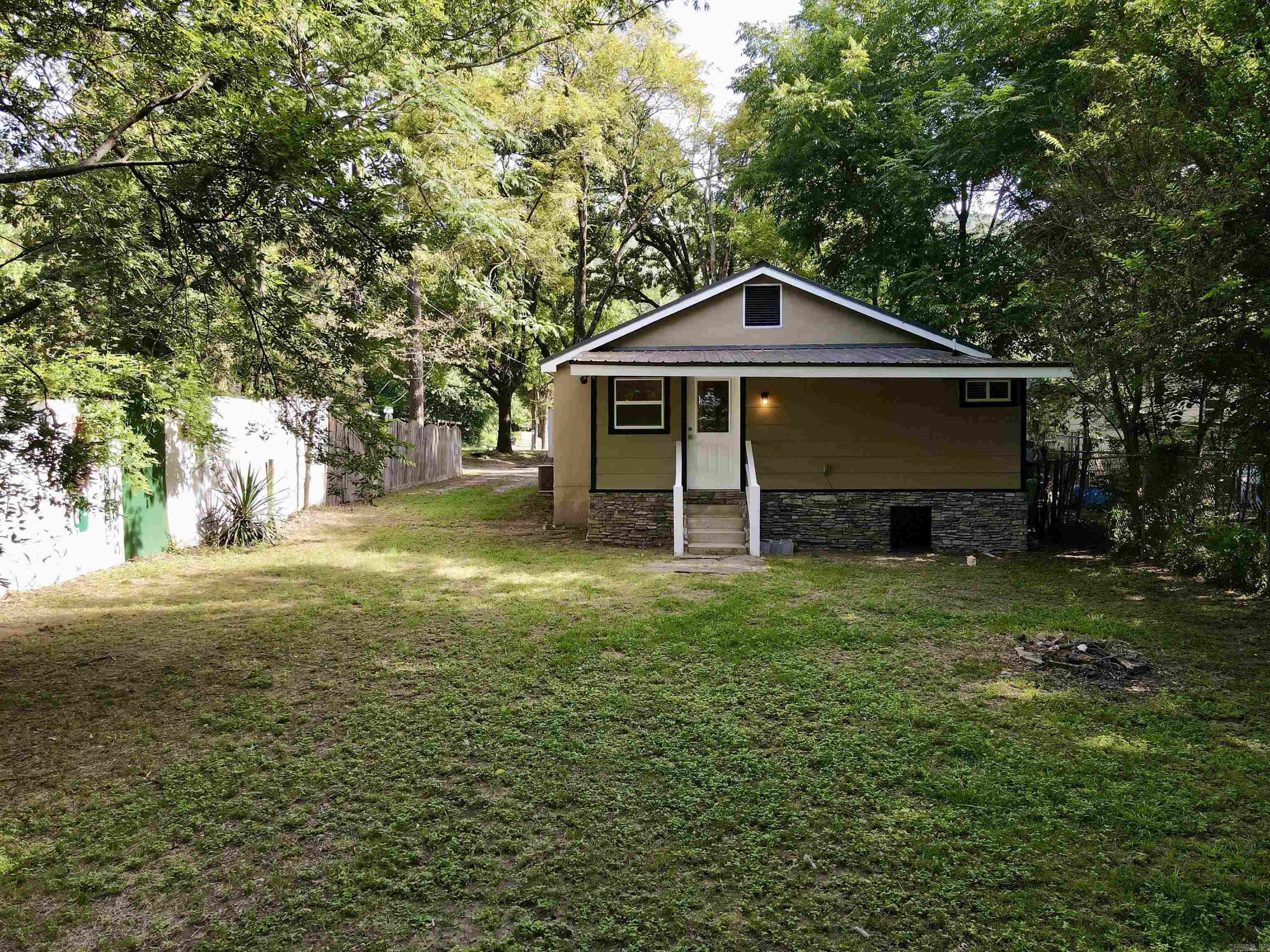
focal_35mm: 24
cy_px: 476
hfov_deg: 71.6
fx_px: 881
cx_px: 635
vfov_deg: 56.8
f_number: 2.8
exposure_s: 1/100
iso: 100
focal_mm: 4.5
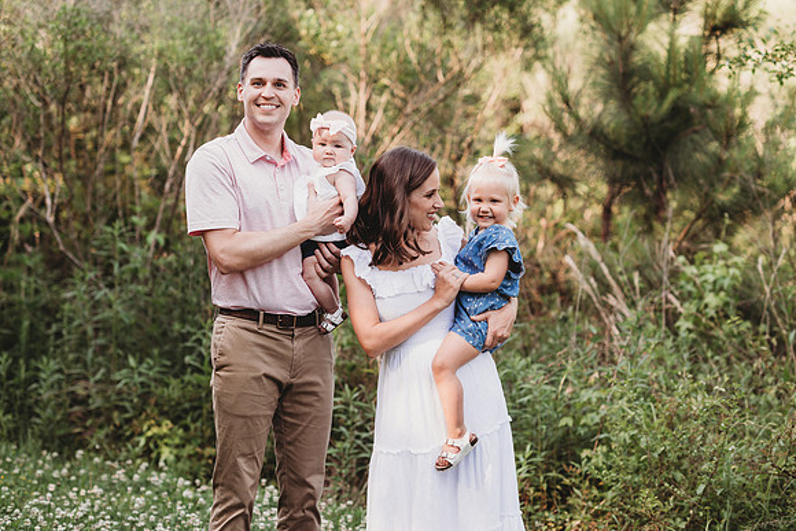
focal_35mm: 85
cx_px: 398
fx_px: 1880
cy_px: 266
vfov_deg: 16.1
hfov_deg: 23.9
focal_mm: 85
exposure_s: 1/250
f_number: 2.2
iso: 100
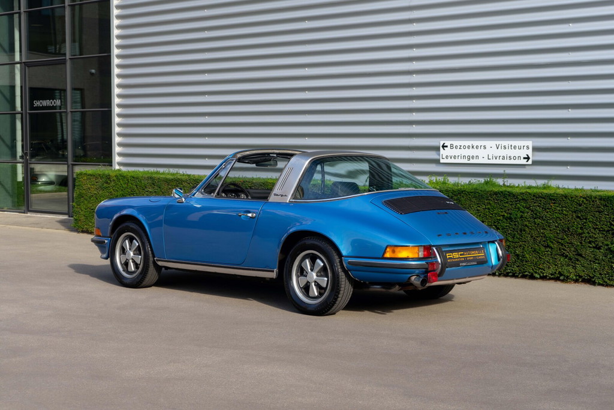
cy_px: 205
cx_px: 307
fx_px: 1092
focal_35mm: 64
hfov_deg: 31.4
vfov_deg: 21.2
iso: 50
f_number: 5.6
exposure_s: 1/60
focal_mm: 64
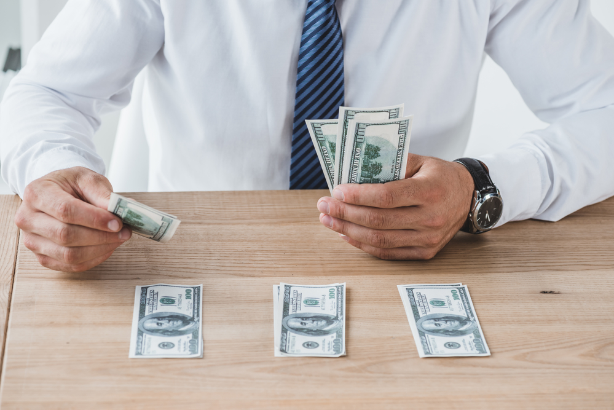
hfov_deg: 19.4
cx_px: 307
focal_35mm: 105
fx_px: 1792
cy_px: 205
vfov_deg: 13.1
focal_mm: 105
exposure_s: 1/200
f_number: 7.1
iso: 320
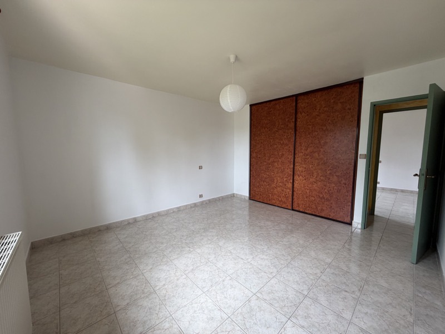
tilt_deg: -5.7
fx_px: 180
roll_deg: +0.4
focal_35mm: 14
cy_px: 167
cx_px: 222
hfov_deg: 102.1
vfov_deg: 85.7
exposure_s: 1/121
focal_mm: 2.22
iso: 160
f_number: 2.2
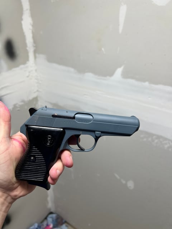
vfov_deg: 67.3
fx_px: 172
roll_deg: +1.0
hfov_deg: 53.1
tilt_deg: -28.2
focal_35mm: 26
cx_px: 86
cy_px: 114
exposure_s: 1/909
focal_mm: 5.7
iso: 50
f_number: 1.5
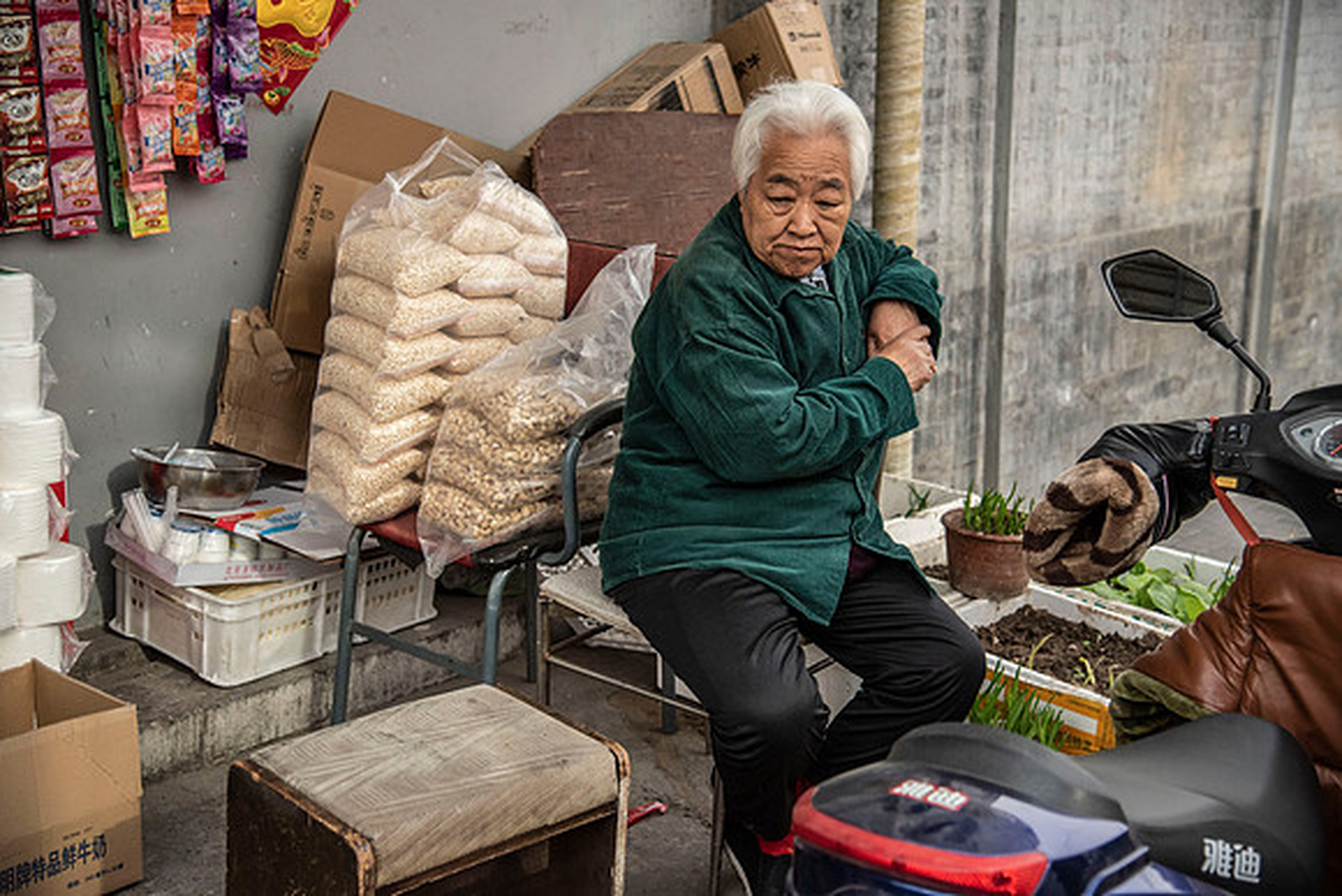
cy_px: 448
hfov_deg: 38.2
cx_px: 671
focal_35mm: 52
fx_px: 1939
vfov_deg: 26.0
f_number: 4
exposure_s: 1/1600
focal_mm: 52
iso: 500
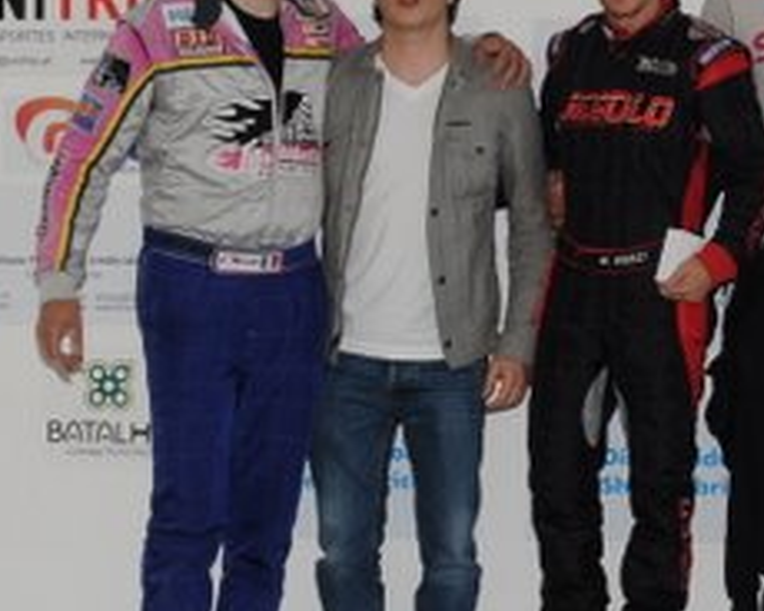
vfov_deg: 11.1
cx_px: 1003
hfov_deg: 13.4
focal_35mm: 138
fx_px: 3120
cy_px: 103
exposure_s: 1/60
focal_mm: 22
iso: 200
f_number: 8
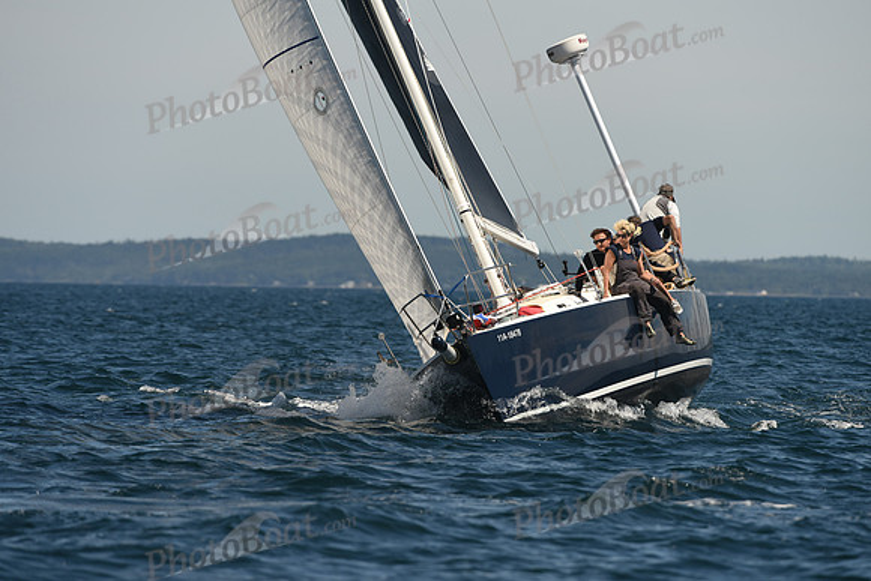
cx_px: 436
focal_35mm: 400
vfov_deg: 3.4
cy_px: 290
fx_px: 9680
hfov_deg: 5.2
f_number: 6.3
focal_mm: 400
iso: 250
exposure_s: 1/1000
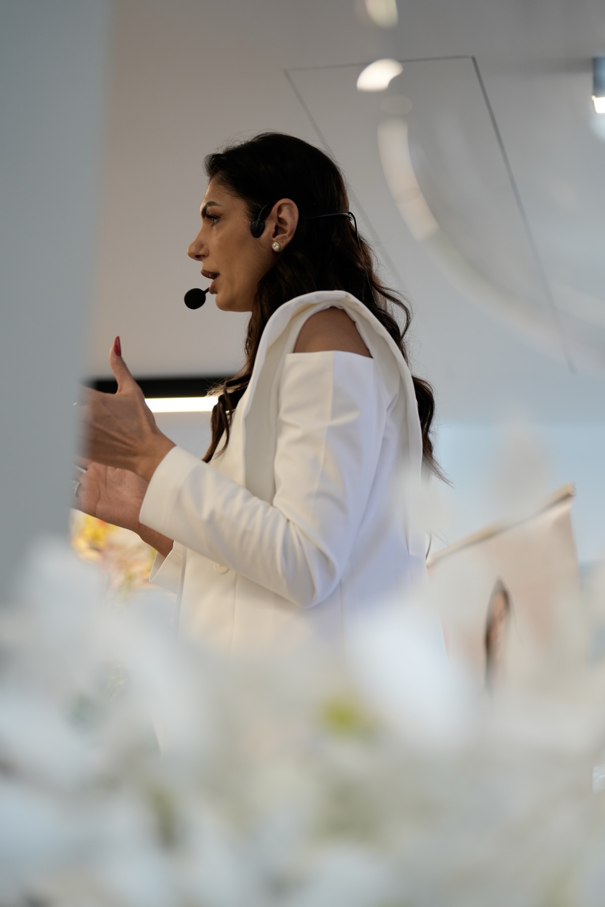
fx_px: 1764
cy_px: 454
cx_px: 302
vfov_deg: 28.8
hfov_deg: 19.5
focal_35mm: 70
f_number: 2.8
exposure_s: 1/100
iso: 320
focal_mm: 70
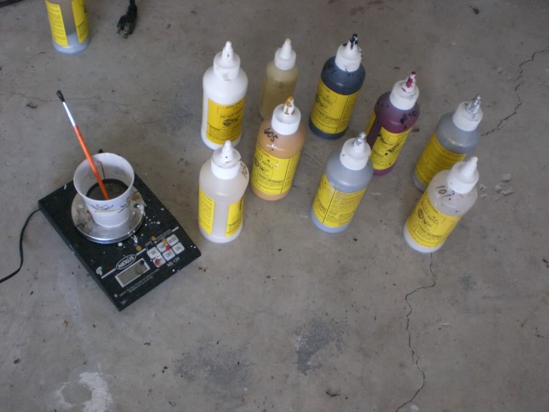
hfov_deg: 49.0
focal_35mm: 38
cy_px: 206
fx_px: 603
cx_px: 274
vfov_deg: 37.7
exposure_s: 1/125
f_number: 3.1
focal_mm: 6.3
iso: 400
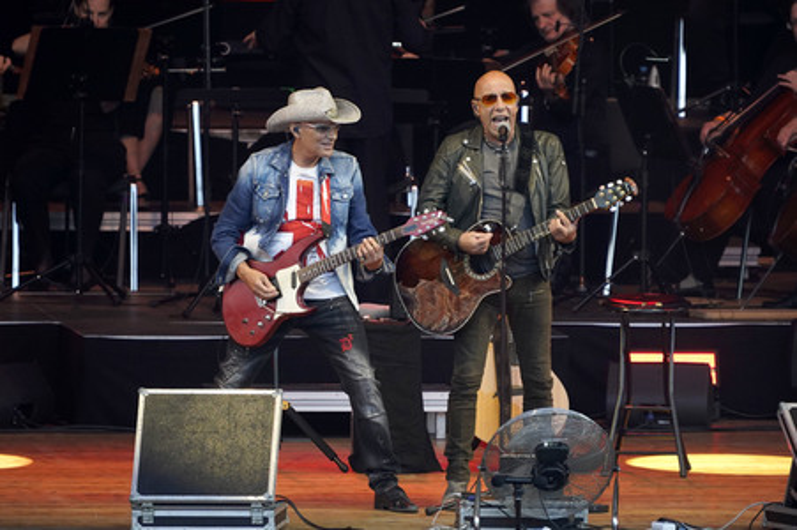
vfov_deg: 2.3
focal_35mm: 600
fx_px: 13273
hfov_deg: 3.4
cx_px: 398
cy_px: 265
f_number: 6.3
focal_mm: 600
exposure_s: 1/500
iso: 2500
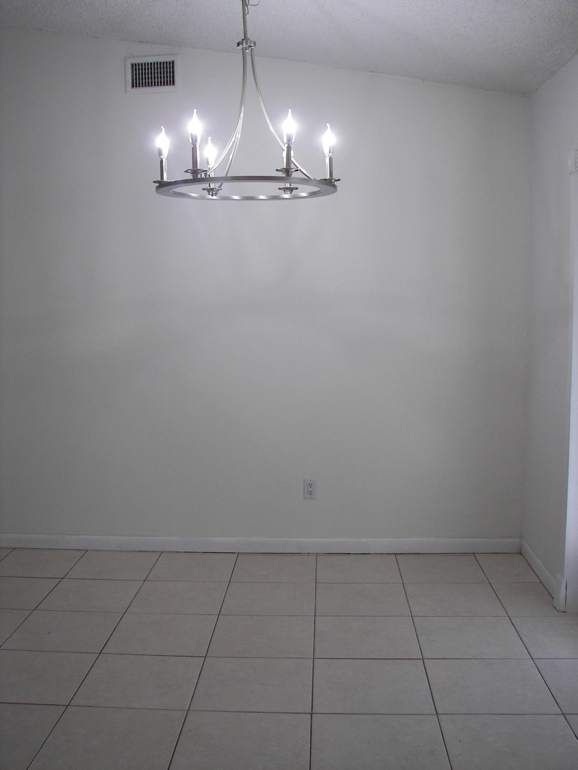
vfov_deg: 51.4
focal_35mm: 36
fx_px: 801
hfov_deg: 39.7
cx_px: 289
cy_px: 385
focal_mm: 6
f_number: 2.8
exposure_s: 1/30
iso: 64
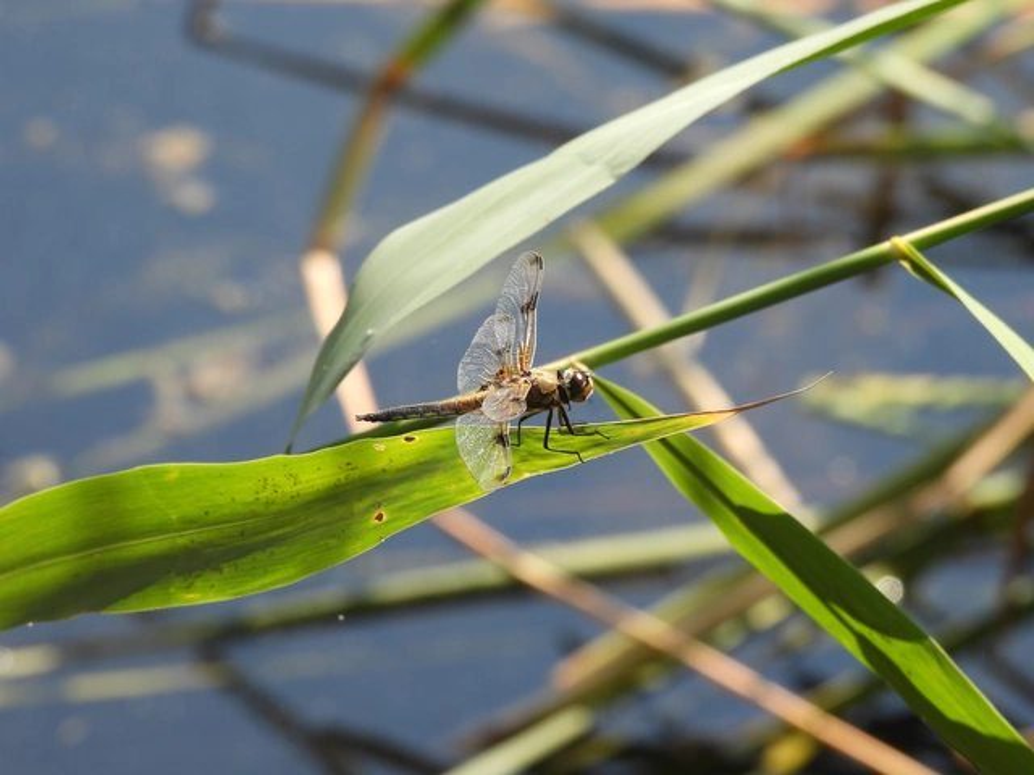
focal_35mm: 450
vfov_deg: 3.3
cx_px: 517
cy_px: 388
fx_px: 13442
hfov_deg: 4.4
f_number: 5.6
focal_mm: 80.3
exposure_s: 1/200
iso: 100
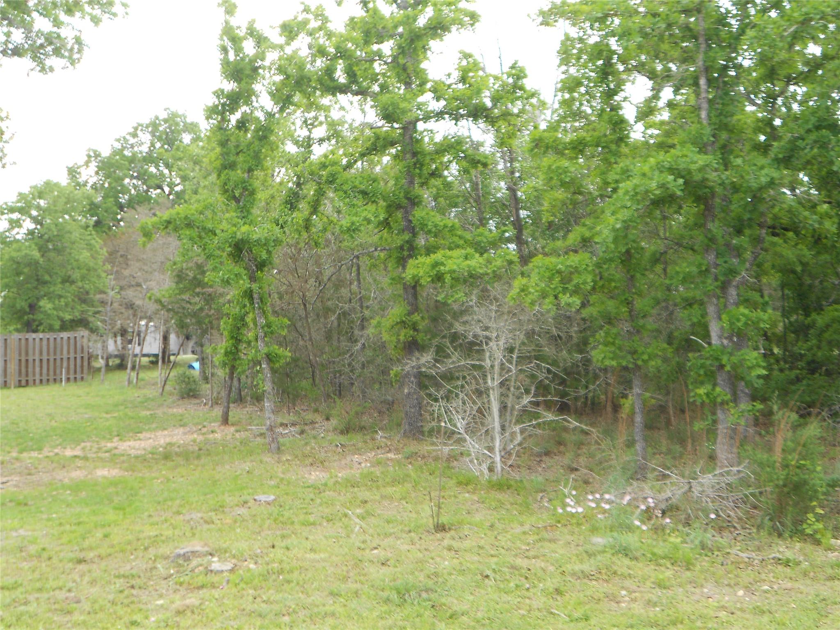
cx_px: 420
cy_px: 315
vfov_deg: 33.6
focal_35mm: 43
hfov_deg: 43.9
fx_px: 1043
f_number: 4.2
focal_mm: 7.7
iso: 80
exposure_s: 1/125
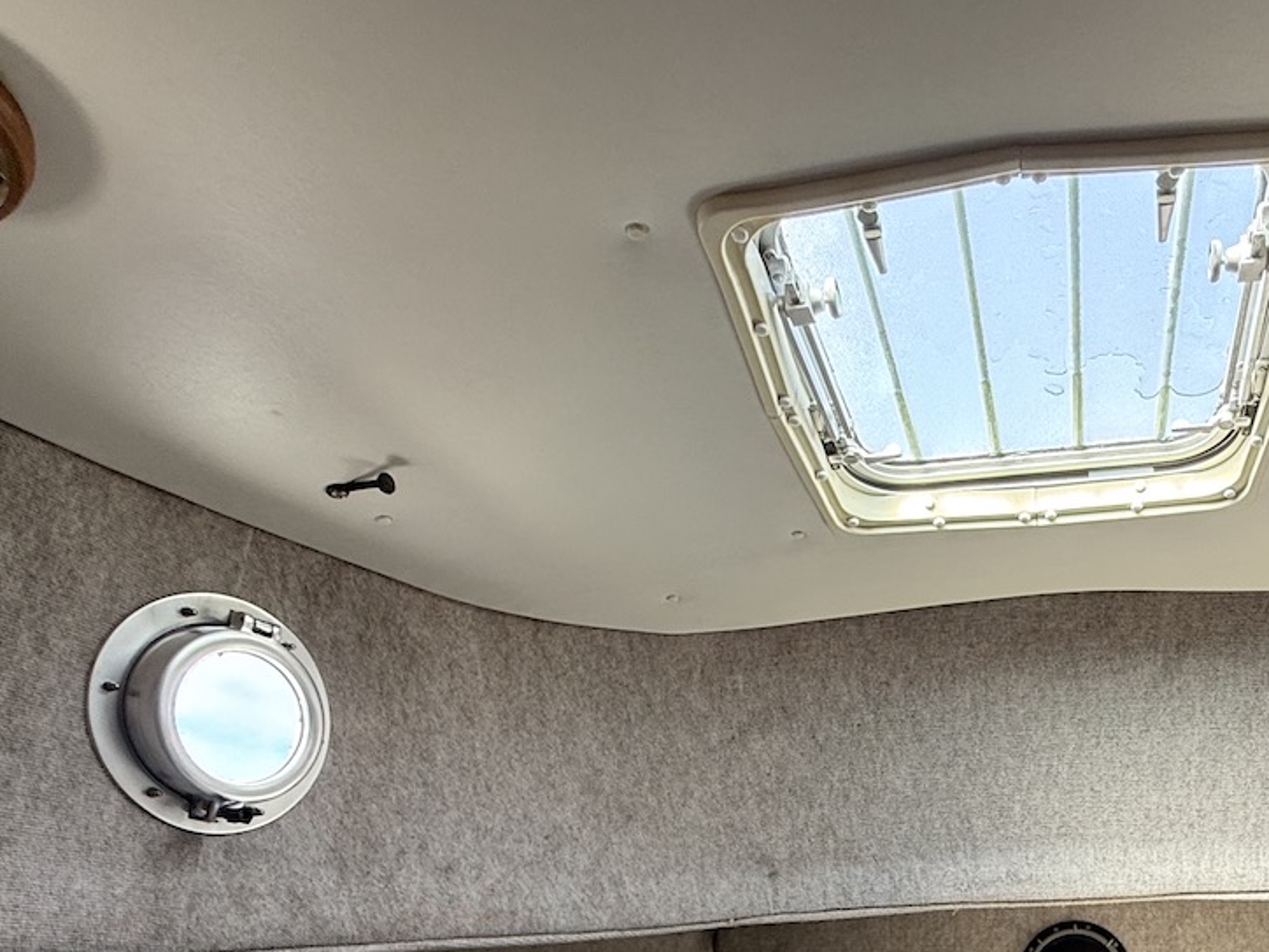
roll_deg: +1.5
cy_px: 895
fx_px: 1063
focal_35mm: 29
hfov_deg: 57.9
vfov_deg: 43.2
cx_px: 978
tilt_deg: +8.8
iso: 100
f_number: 2.2
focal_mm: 2.22
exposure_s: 1/99
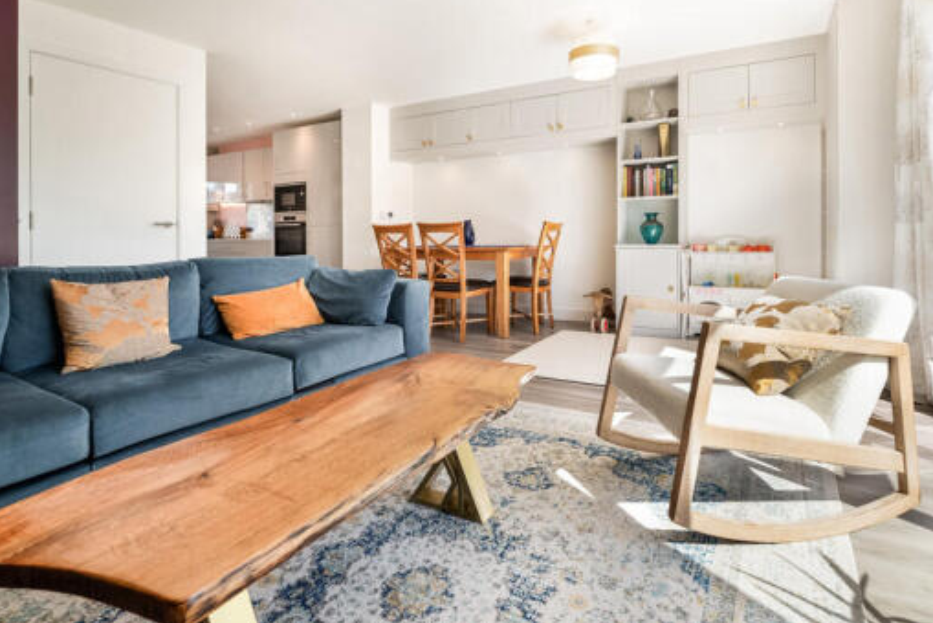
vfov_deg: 66.3
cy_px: 230
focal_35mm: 18
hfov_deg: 89.7
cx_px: 509
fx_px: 467
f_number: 6.3
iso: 100
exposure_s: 1/250
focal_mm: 14
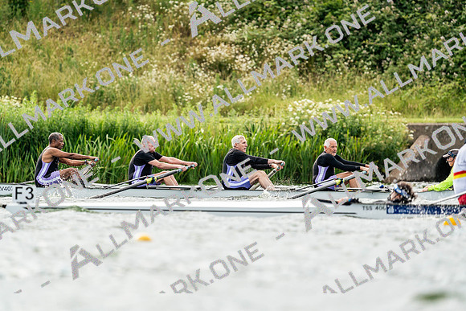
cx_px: 233
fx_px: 5994
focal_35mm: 463
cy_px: 156
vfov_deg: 3.0
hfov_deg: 4.5
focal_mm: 463
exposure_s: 1/2000
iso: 800
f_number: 6.3
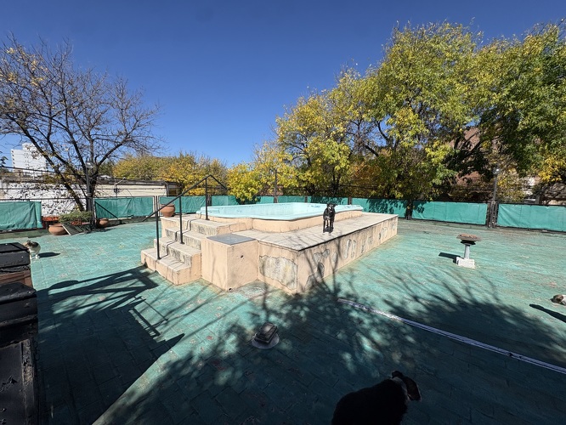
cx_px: 283
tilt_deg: -4.9
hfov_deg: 102.0
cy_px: 212
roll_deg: -0.8
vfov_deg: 85.7
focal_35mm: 14
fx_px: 229
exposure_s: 1/3546
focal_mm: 2.22
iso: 40
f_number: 2.2
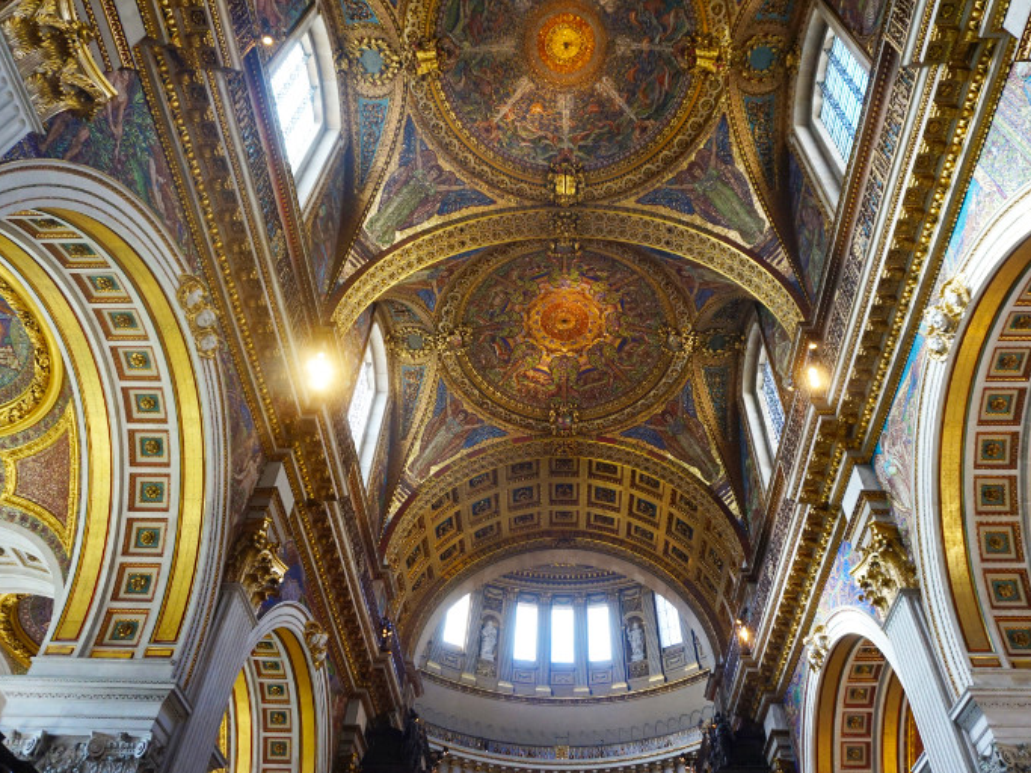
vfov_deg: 51.3
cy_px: 388
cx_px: 545
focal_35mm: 27
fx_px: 804
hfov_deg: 65.3
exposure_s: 1/60
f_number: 4
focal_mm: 16
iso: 800
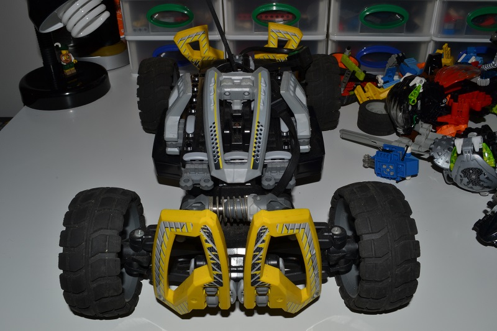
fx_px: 455
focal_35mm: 33
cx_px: 248
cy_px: 166
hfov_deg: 57.2
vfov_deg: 40.0
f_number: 25
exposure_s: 1/60
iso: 100
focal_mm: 22
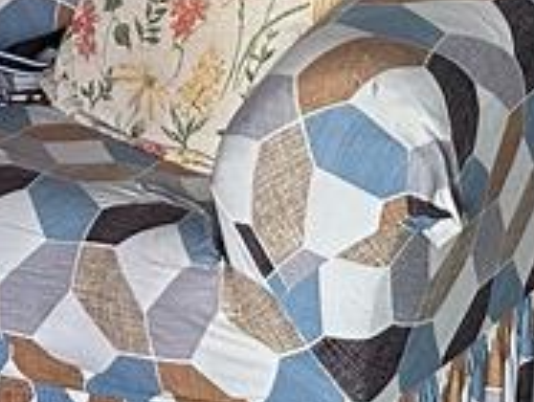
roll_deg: -3.2
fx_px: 2549
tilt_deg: -1.6
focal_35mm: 165
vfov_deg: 7.9
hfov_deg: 11.9
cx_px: 112
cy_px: -775
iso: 250
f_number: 1.78
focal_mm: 6.86
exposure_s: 1/73
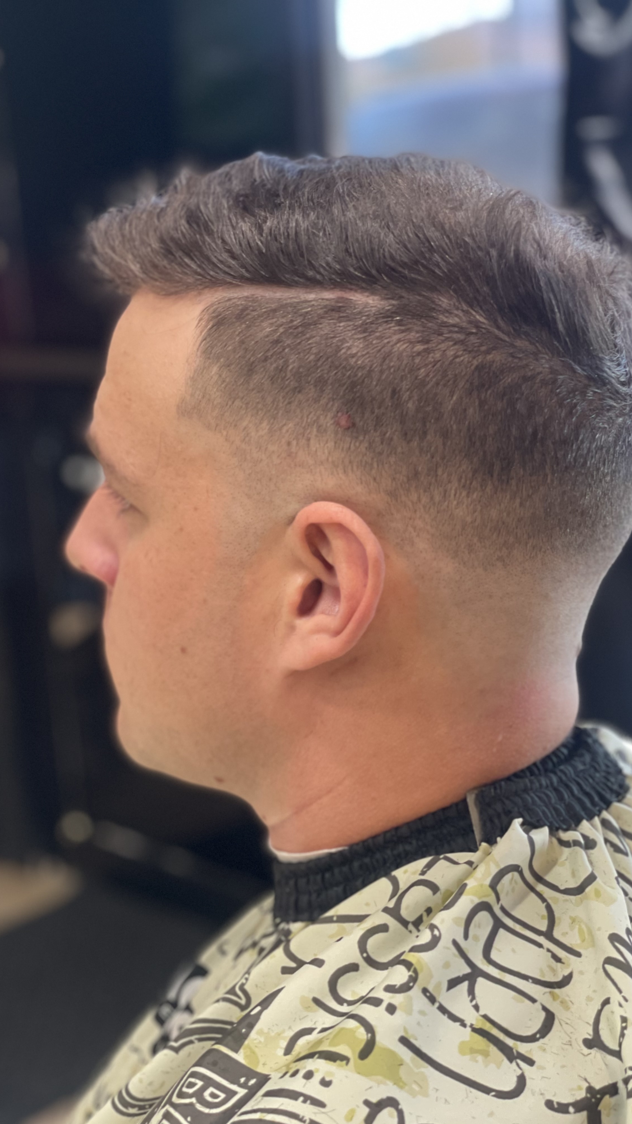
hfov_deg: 21.1
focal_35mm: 57
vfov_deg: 36.6
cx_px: 347
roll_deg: +3.6
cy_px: 565
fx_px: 1698
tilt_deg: -12.9
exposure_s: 1/60
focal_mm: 6
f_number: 2
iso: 160
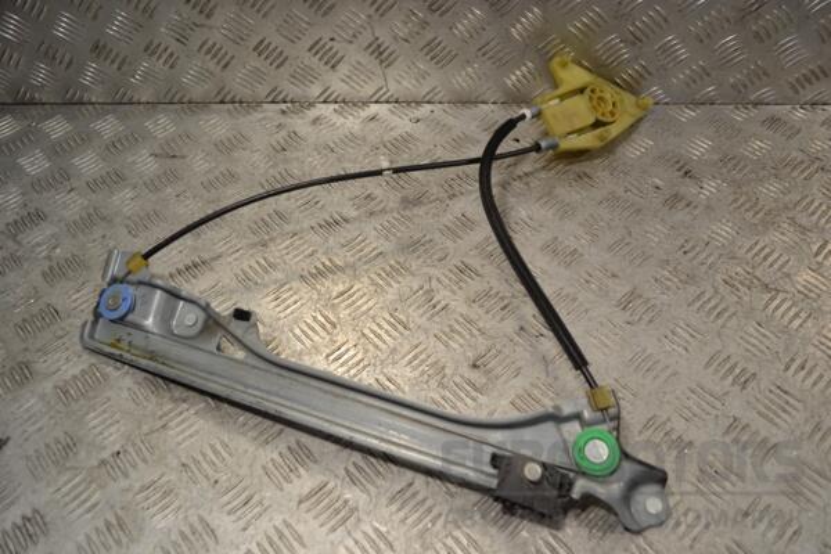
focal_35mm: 27
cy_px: 277
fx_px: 623
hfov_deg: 67.4
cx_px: 416
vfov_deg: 47.9
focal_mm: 18
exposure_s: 1/60
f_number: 4
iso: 100
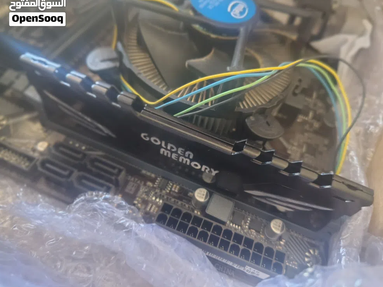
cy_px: 138
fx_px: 277
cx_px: 199
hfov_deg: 69.4
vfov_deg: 54.9
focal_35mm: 25
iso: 1905
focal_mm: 5.56
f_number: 1.8
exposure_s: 1/50
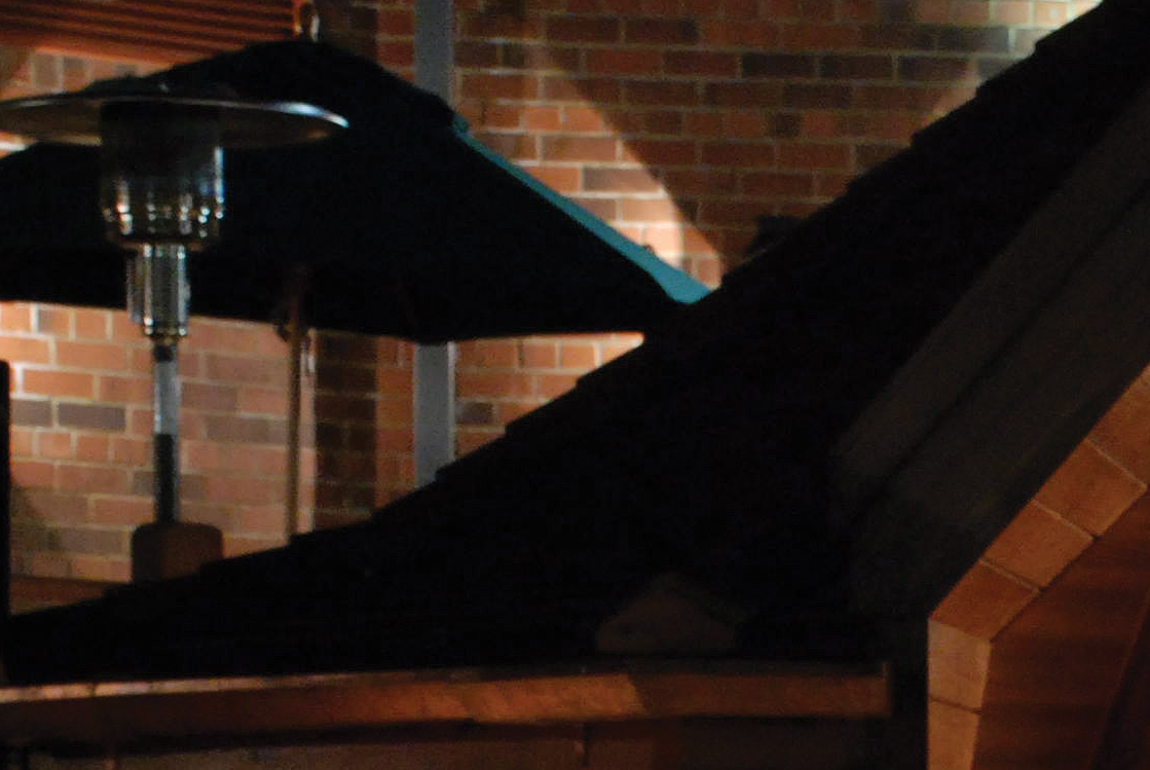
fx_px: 5812
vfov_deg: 7.5
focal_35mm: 182
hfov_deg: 11.1
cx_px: 1286
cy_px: 927
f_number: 7.1
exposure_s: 1.3
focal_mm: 35
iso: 900
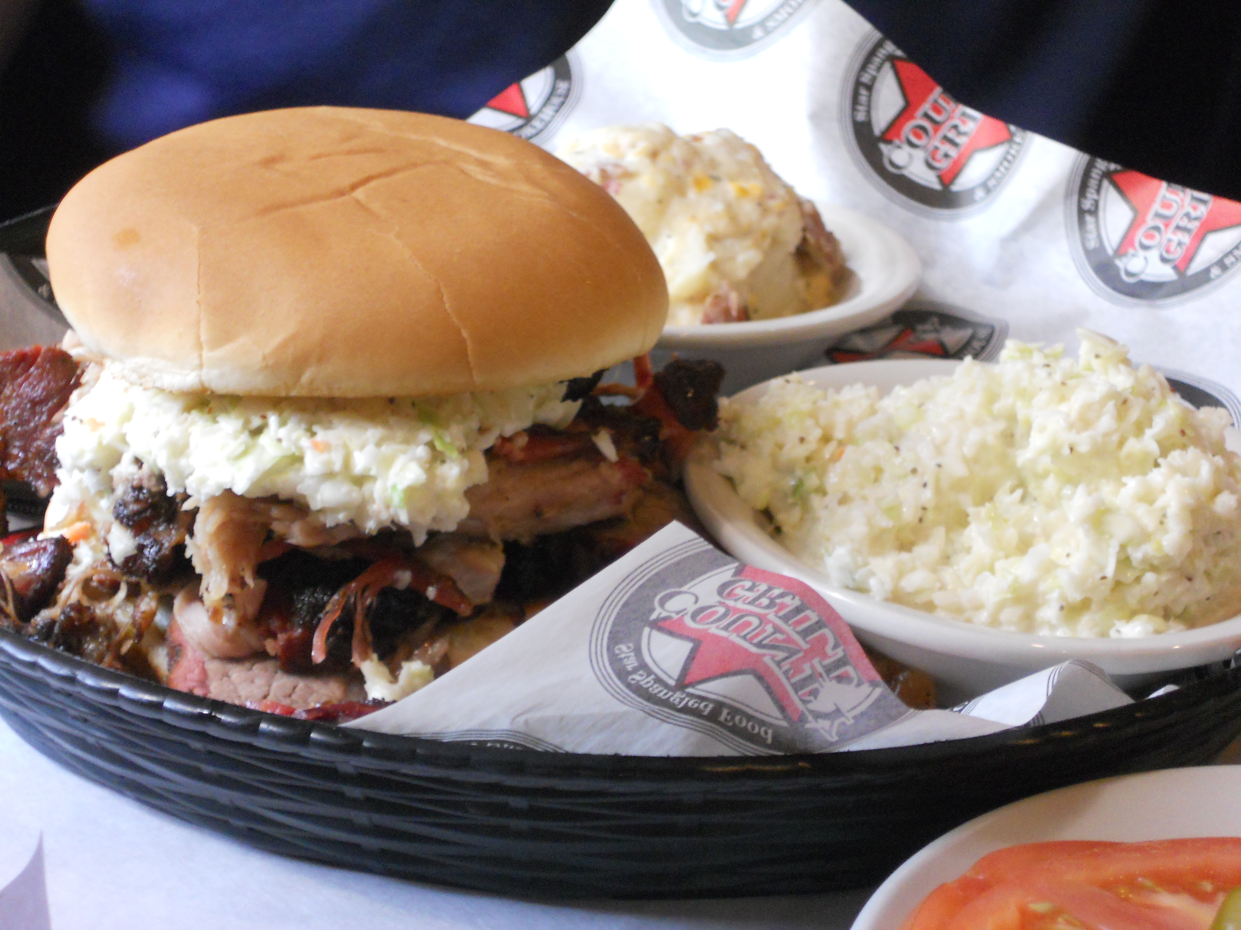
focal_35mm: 92
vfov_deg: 16.1
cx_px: 620
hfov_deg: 21.3
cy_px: 465
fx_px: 3298
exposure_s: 1/8
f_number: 5.4
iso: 500
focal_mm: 16.5
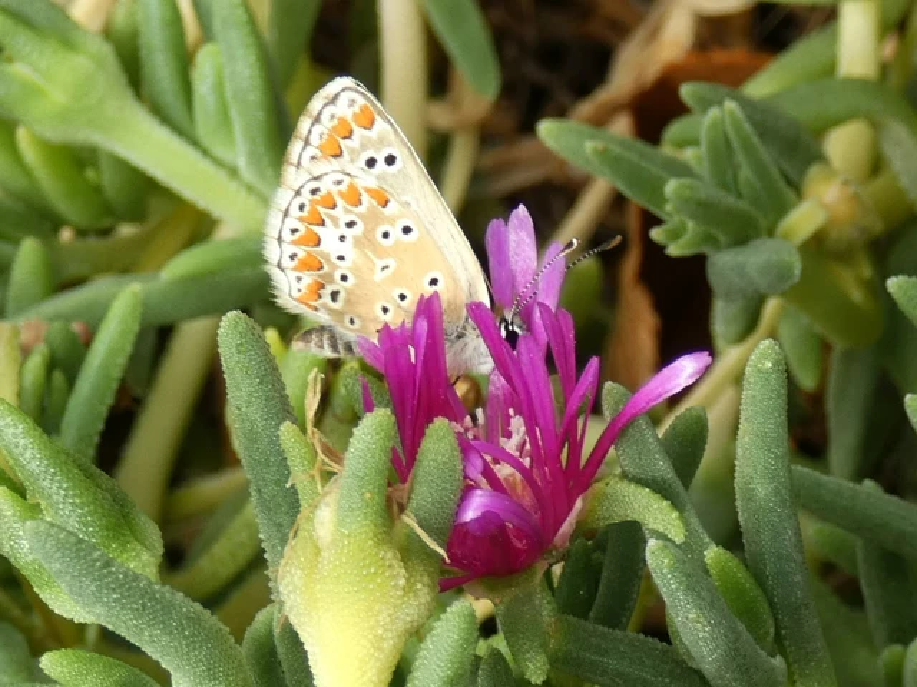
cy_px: 344
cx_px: 458
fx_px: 1272
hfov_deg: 39.7
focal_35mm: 48
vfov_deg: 30.3
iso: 80
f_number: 3.8
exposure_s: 1/80
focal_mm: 8.6
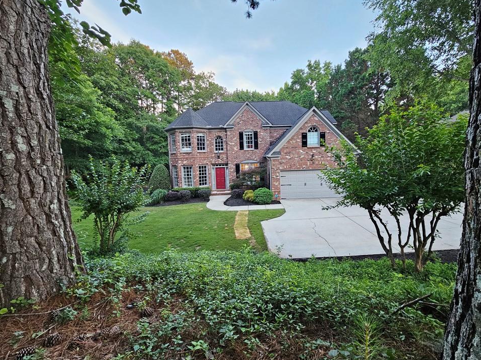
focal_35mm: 14
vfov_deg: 85.6
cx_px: 249
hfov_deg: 102.0
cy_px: 176
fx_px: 195
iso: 160
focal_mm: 2.2
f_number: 2.2
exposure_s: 1/60
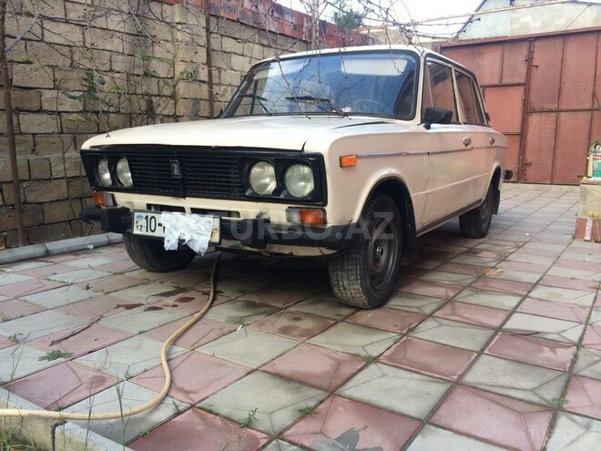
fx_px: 503
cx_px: 300
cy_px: 226
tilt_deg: -9.4
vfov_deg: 48.2
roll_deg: -0.6
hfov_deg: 61.7
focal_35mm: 29
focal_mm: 4.15
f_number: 2.2
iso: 32
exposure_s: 1/152
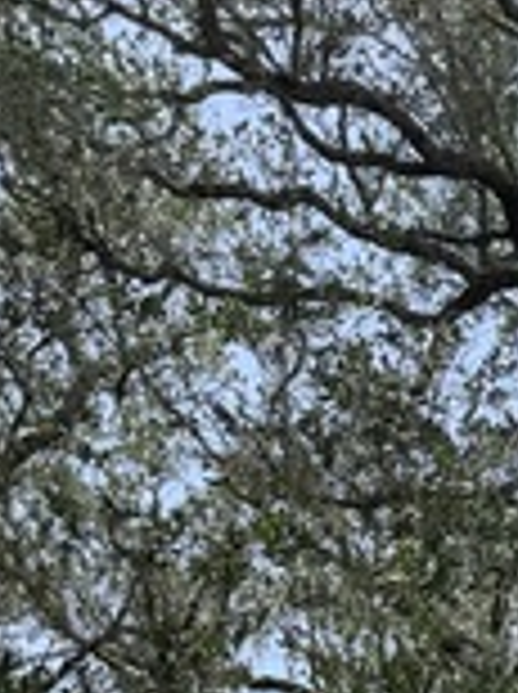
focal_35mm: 100
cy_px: 1346
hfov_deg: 12.8
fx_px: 2001
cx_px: 1045
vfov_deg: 15.9
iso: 80
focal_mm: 6.76
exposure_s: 1/2415
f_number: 1.78
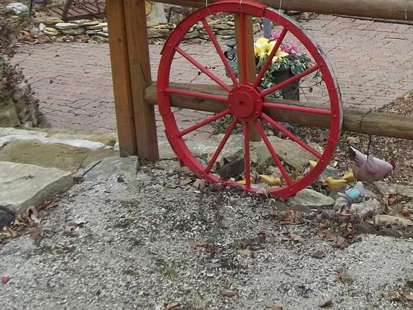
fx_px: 978
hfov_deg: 23.0
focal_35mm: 82
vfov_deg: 17.6
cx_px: 394
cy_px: 0
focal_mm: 5.7
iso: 64
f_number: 2.9
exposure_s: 1/250
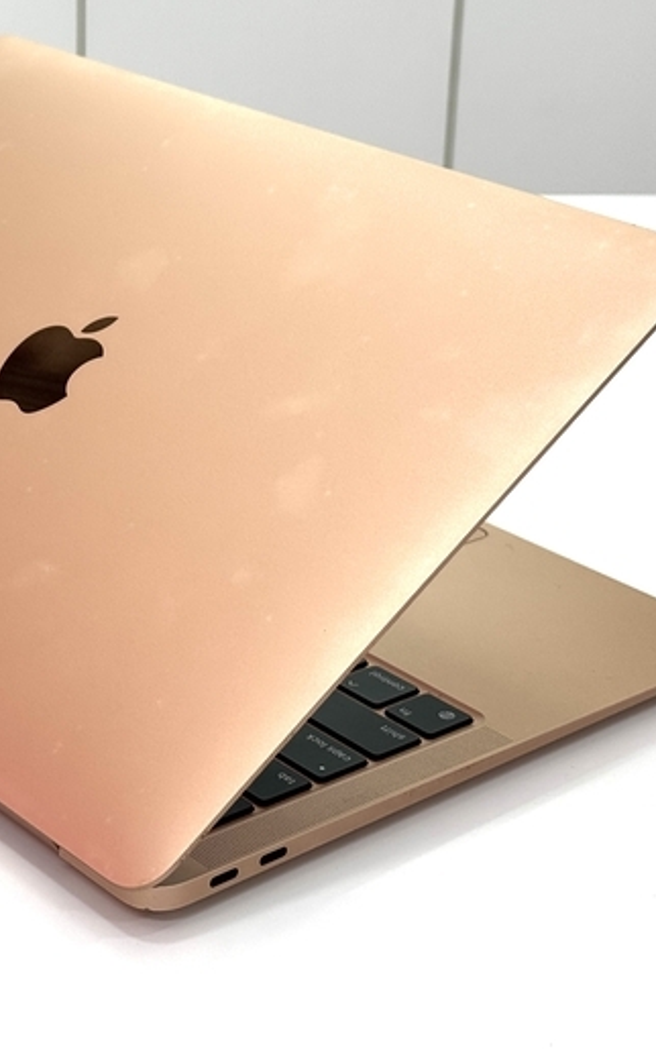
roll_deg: +0.5
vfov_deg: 26.1
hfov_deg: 16.4
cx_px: 118
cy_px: 444
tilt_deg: -22.3
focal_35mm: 79
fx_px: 2259
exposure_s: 1/147
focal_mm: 6.76
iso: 50
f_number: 1.78
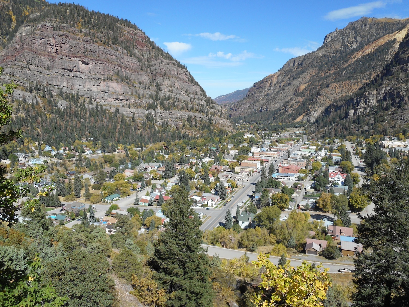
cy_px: 154
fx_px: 343
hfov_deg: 61.7
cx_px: 204
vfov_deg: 48.2
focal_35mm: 29
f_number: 4
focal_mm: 5.2
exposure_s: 1/640
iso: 80
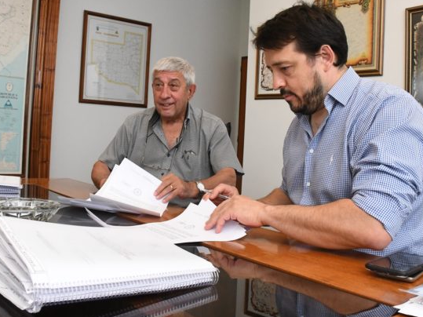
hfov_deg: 50.1
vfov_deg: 38.5
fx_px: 452
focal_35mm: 37
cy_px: 133
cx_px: 208
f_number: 8
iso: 3200
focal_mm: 18
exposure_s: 1/250
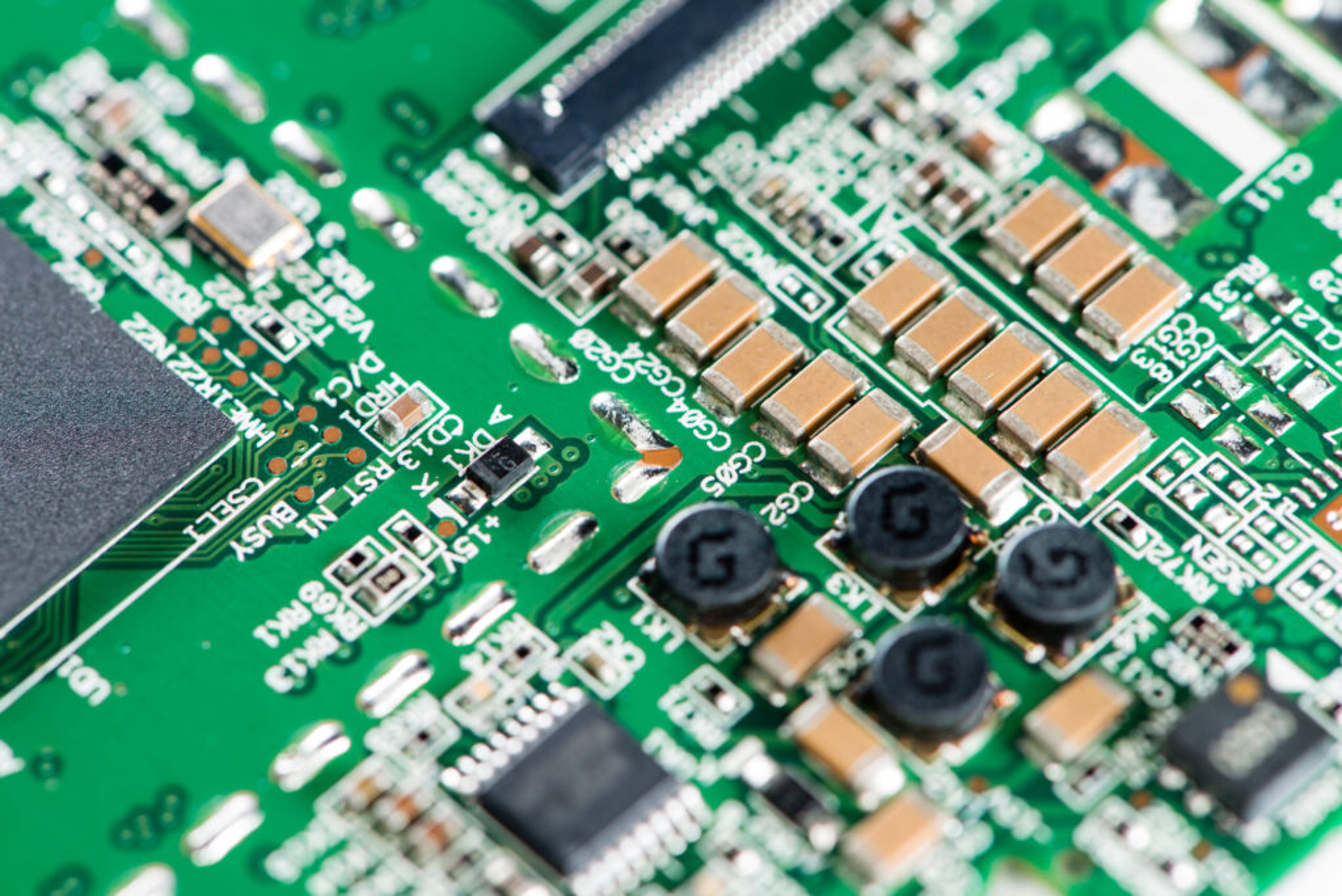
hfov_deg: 19.4
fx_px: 3916
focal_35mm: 105
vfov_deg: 13.1
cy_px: 448
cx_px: 671
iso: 50
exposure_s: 1/250
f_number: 11
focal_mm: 105
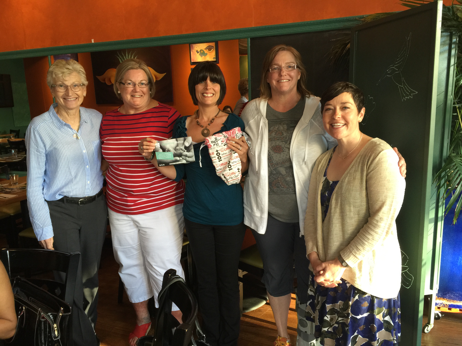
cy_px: 173
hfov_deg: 61.7
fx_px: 387
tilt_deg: -11.6
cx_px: 231
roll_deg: +0.6
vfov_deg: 48.2
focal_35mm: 29
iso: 50
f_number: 2.2
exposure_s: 1/15
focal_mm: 4.15
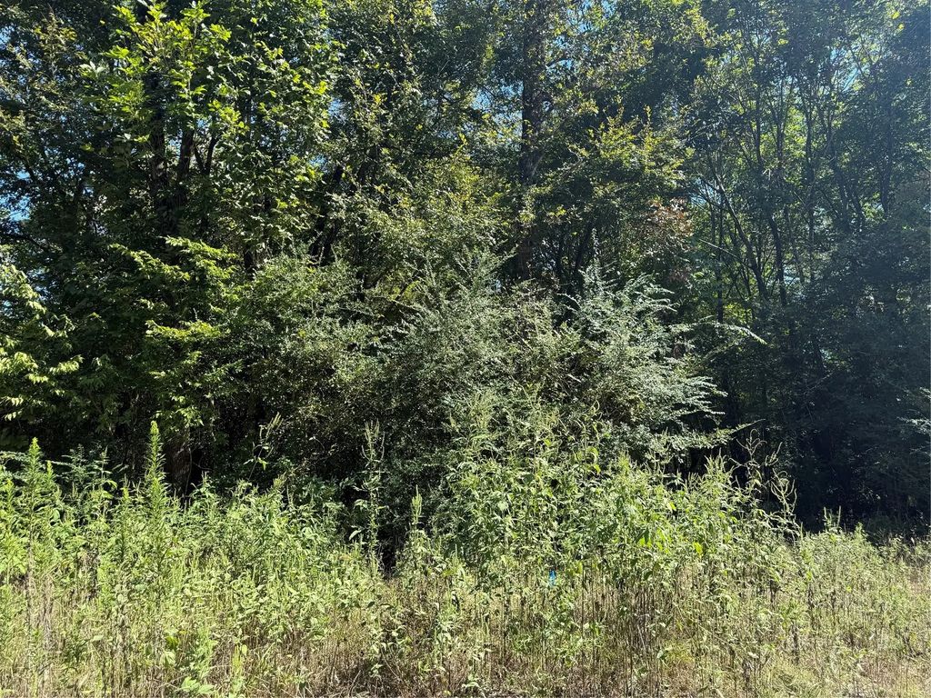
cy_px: 349
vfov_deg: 56.8
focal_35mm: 24
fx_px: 645
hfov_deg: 71.6
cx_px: 466
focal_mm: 6.76
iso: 80
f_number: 1.78
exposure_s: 1/1139
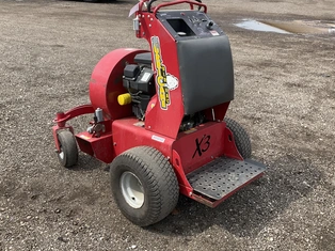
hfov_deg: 50.1
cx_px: 177
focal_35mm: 37
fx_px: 358
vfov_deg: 38.5
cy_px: 103
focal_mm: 3
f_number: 1.8
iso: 25
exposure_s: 1/855
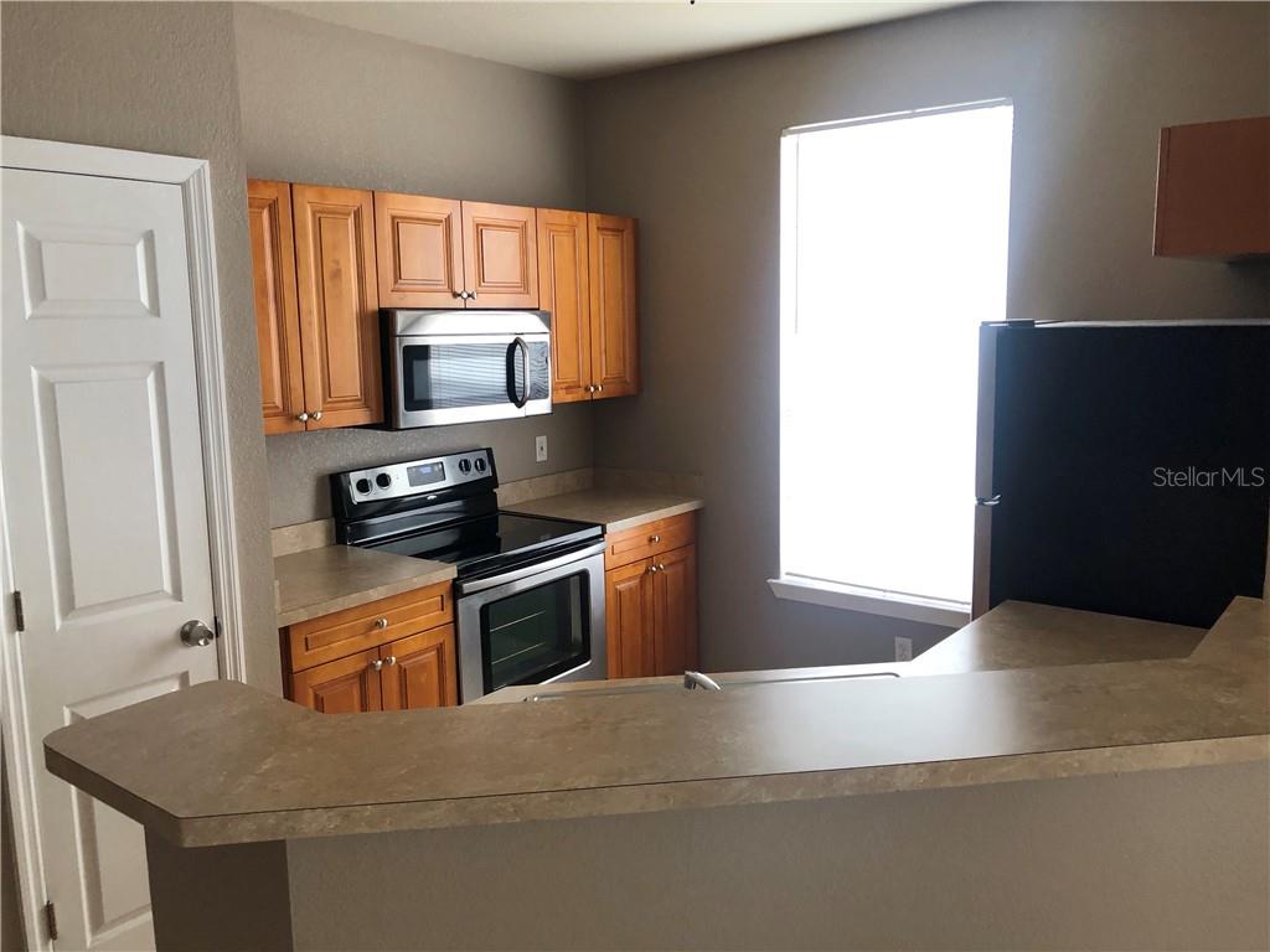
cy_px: 476
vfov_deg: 49.7
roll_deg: +1.6
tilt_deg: -7.5
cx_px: 635
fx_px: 1027
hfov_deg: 63.4
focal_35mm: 28
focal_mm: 4
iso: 32
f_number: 1.8
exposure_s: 1/30
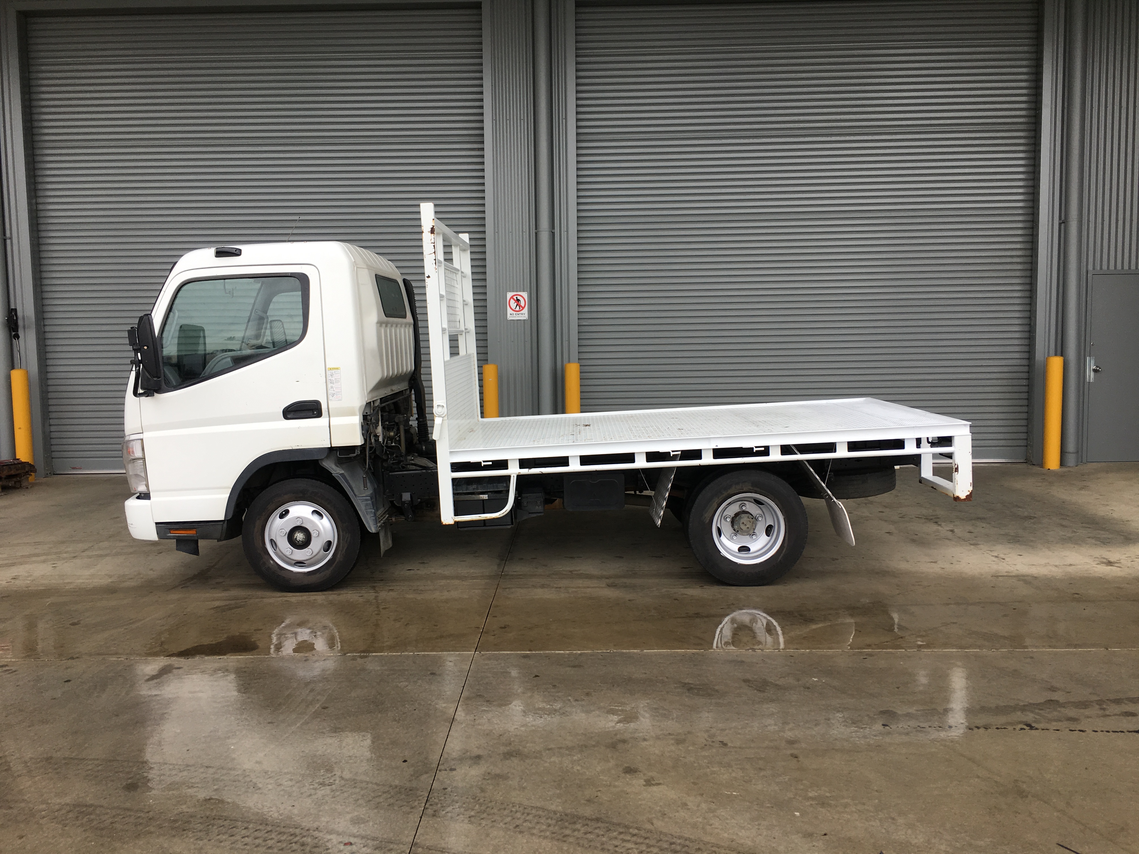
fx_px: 954
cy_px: 427
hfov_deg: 61.7
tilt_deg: -4.8
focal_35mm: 29
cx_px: 570
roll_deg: +0.1
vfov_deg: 48.2
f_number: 2.2
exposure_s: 1/166
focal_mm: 4.15
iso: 25
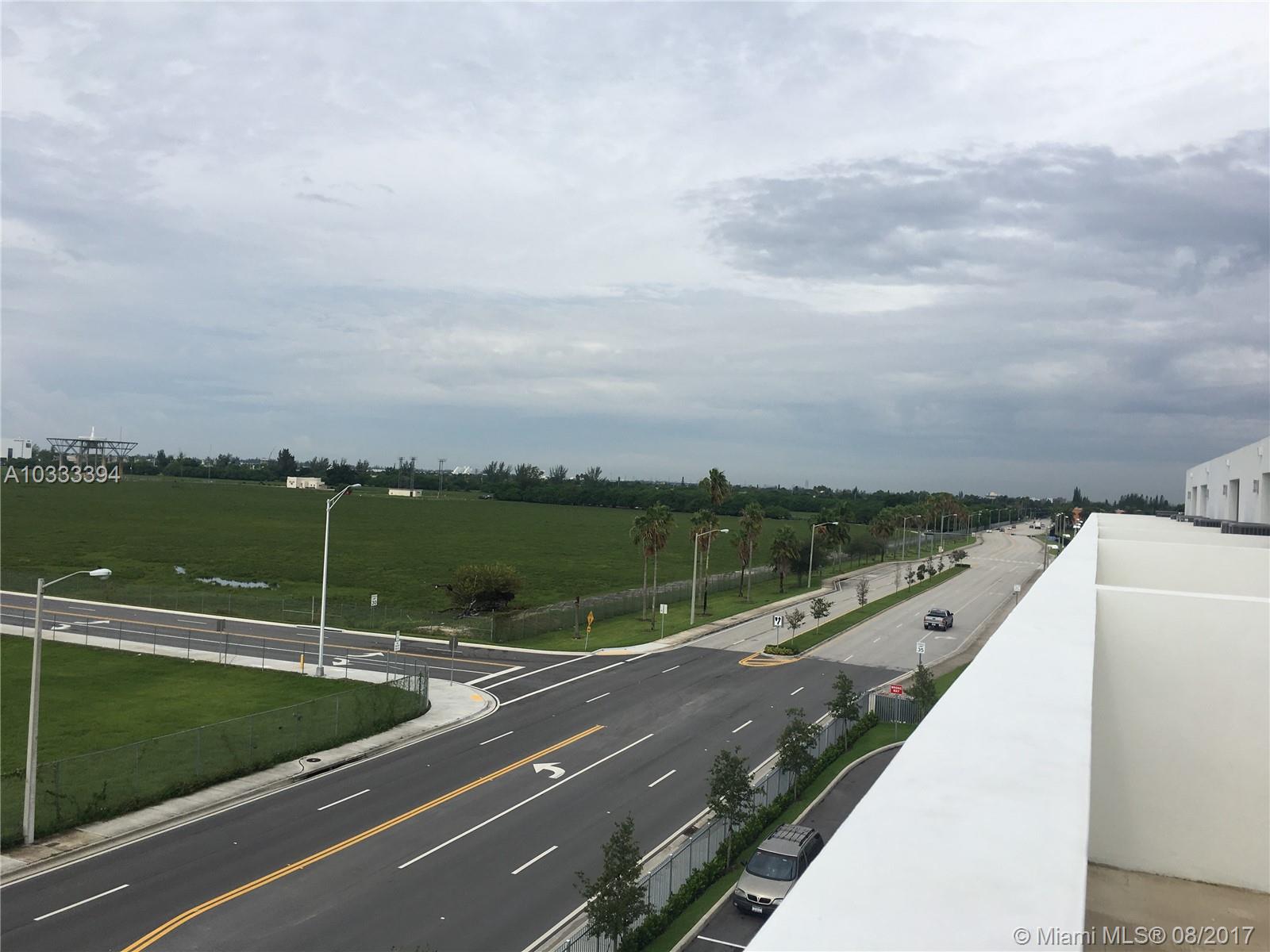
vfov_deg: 48.2
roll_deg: -3.1
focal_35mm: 29
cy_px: 476
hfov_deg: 61.7
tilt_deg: +0.2
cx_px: 635
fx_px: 1064
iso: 25
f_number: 2.2
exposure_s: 1/2653
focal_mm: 4.15
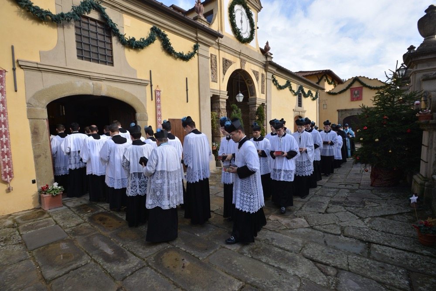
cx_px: 218
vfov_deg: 70.5
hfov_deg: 93.2
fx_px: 206
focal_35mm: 17
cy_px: 146
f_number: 9
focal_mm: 17
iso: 400
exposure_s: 1/500
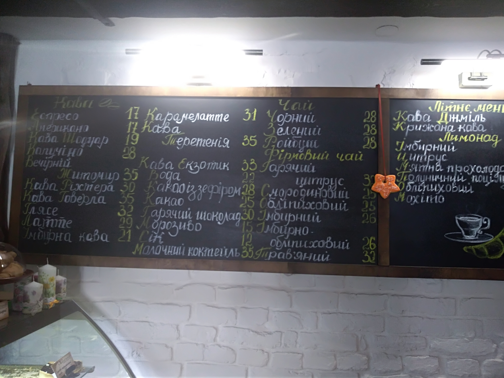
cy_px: 189
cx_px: 252
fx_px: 379
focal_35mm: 26
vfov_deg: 53.1
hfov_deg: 67.3
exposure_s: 1/30
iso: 221
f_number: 2
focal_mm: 3.52
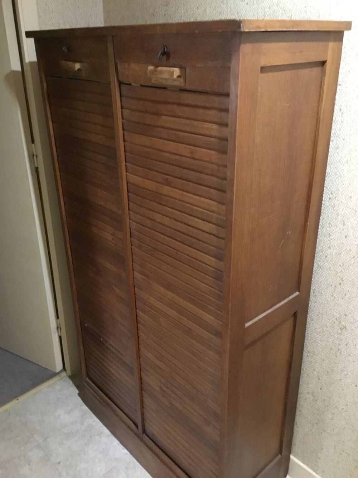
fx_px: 427
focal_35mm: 31
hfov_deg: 45.4
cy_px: 239
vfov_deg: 58.3
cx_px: 179
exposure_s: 1/17
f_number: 2.4
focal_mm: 3.3
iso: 640
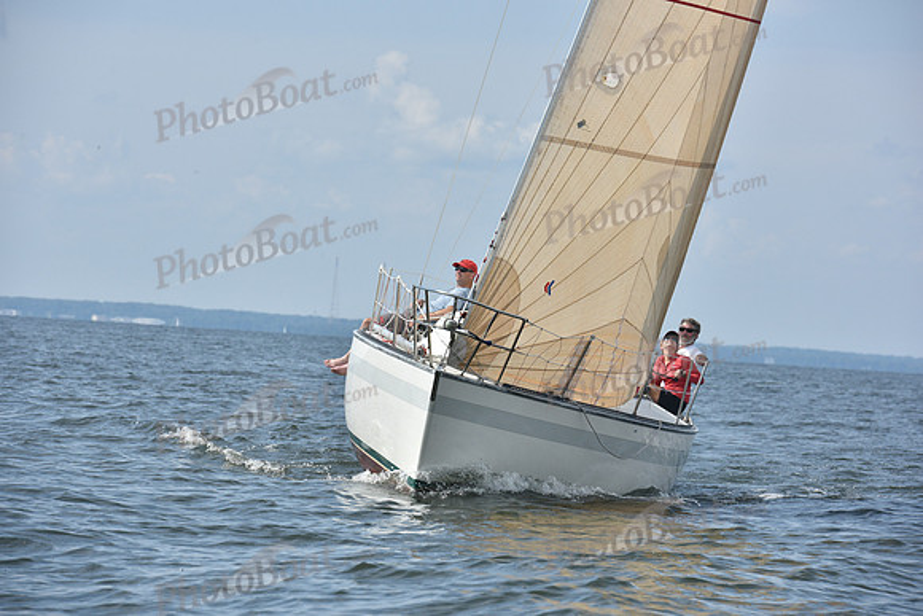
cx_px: 462
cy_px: 308
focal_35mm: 180
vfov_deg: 7.6
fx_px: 4616
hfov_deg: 11.4
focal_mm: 180
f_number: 9
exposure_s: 1/1250
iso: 320
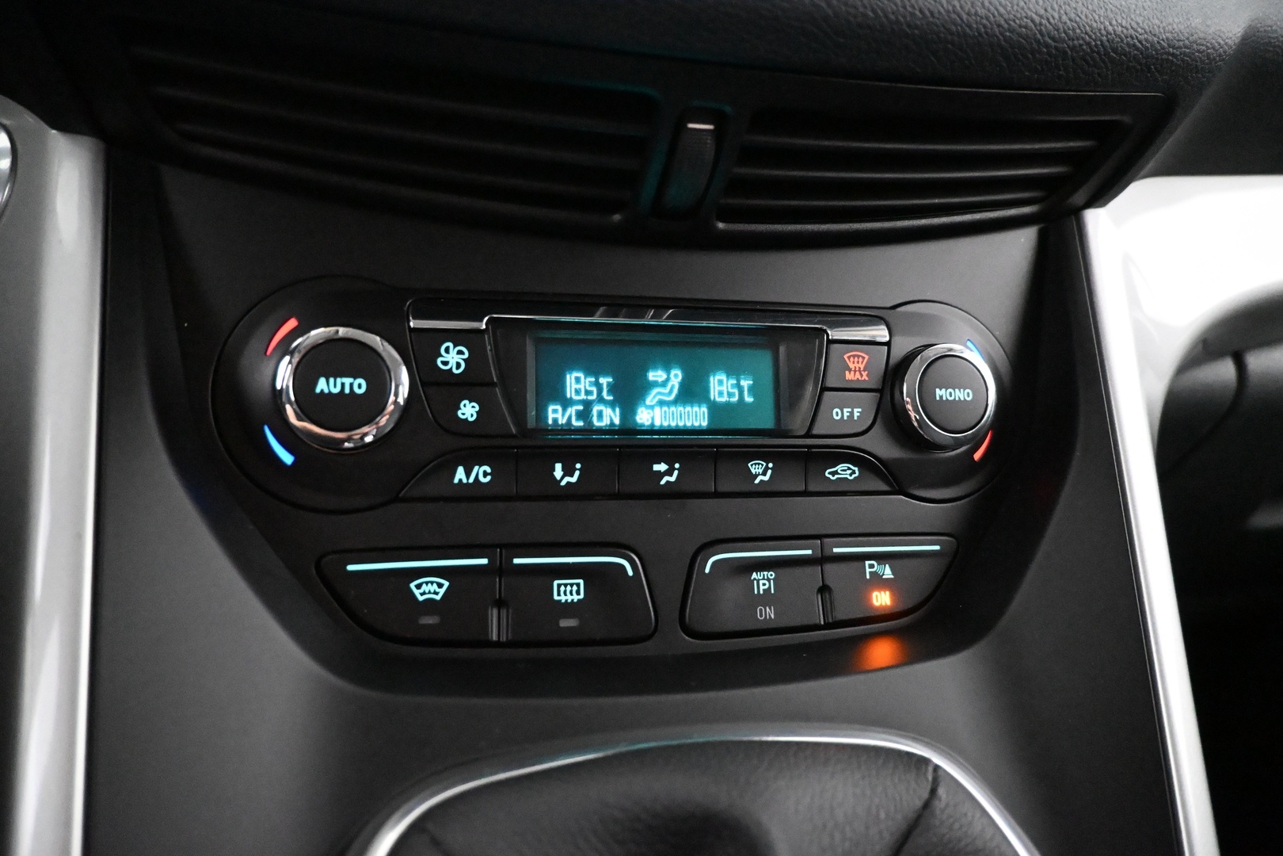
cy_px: 428
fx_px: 855
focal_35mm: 24
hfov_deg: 73.7
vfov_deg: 53.1
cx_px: 642
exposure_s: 1/60
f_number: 3.5
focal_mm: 16
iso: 12800
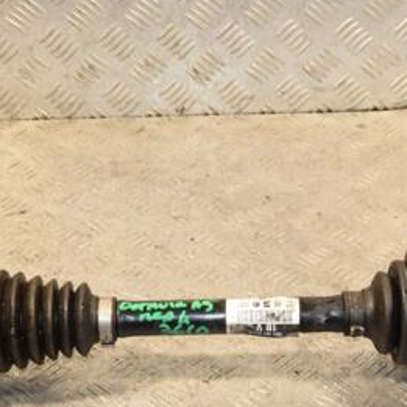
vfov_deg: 19.7
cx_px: 217
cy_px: 243
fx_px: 1171
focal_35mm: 88
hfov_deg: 19.7
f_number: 5.6
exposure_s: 1/200
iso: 800
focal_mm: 30
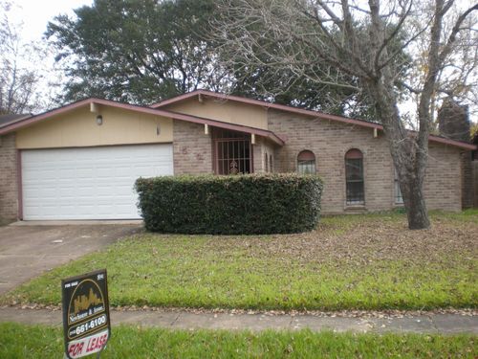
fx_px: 525
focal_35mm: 38
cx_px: 239
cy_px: 180
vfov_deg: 37.7
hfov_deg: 49.0
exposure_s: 1/150
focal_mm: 6.3
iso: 64
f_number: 3.1
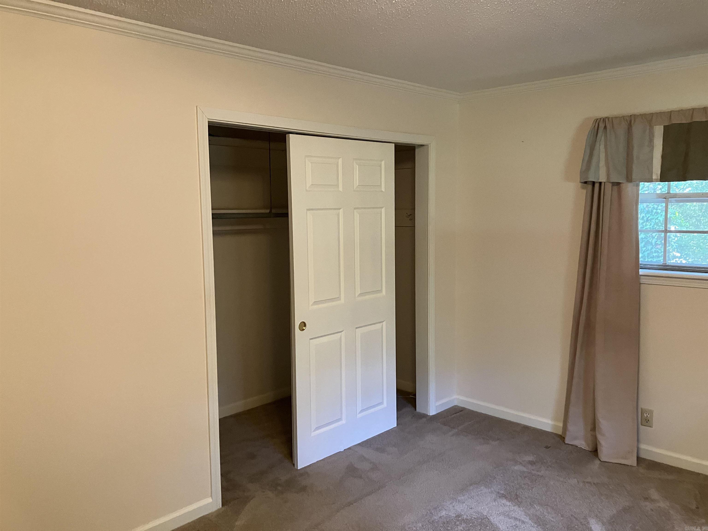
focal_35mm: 28
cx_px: 354
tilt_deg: -5.0
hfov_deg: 63.4
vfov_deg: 49.7
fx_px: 573
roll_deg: +0.1
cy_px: 266
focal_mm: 3.99
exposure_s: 1/60
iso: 320
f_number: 1.8
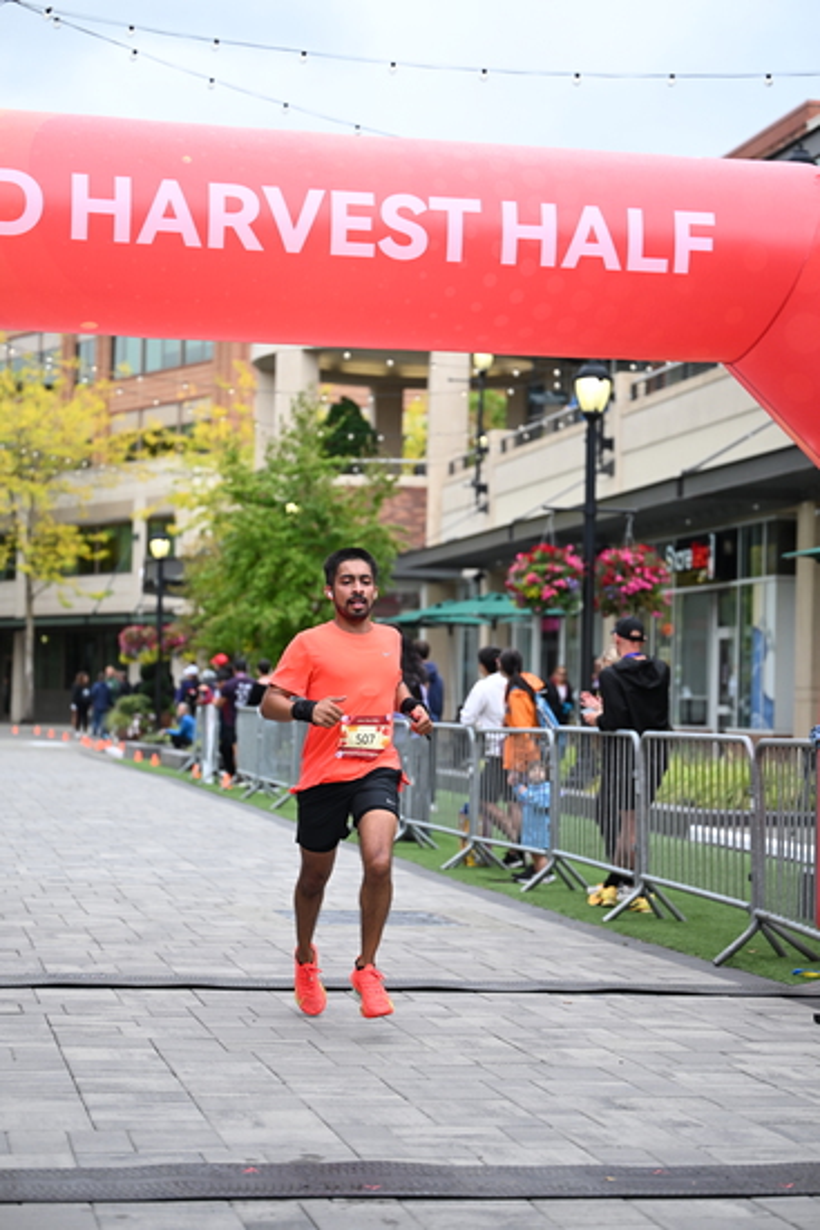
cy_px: 615
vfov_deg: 28.8
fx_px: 2390
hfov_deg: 19.5
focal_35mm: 70
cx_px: 410
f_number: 2.8
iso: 640
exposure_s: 1/2000
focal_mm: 70
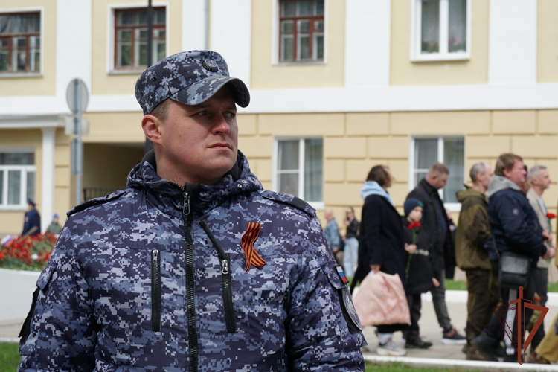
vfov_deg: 18.2
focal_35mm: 75
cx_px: 279
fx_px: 1162
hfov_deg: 27.0
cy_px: 186
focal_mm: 50
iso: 100
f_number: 5.6
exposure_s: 1/320
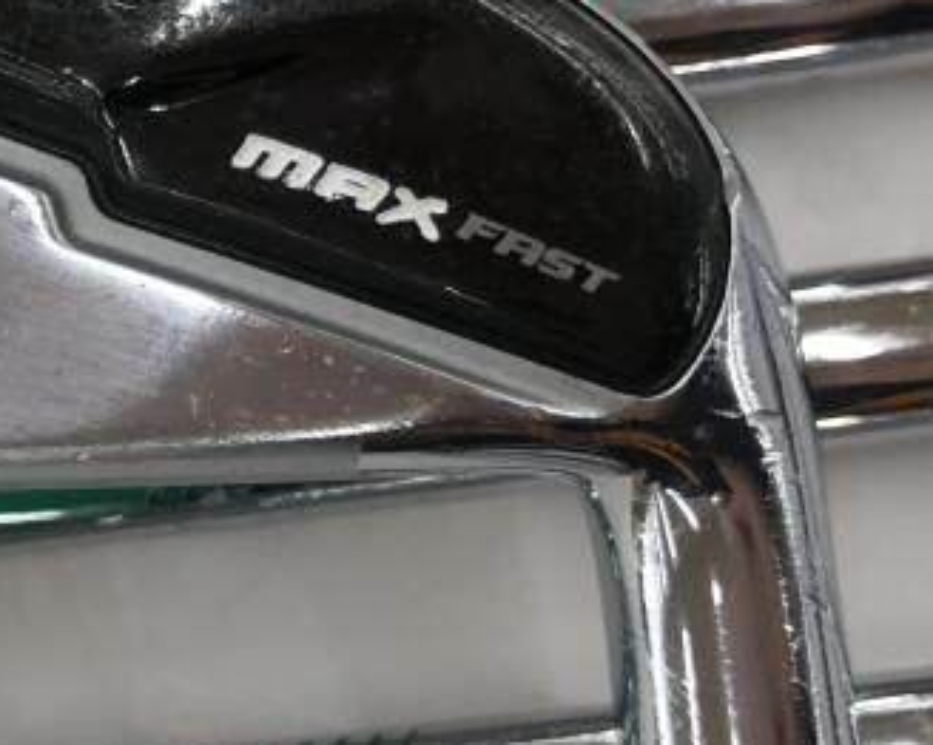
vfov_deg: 19.1
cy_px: 284
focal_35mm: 80
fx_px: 2208
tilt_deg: -77.1
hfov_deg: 22.2
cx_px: -151
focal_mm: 3.99
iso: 40
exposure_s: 1/120
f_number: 1.8
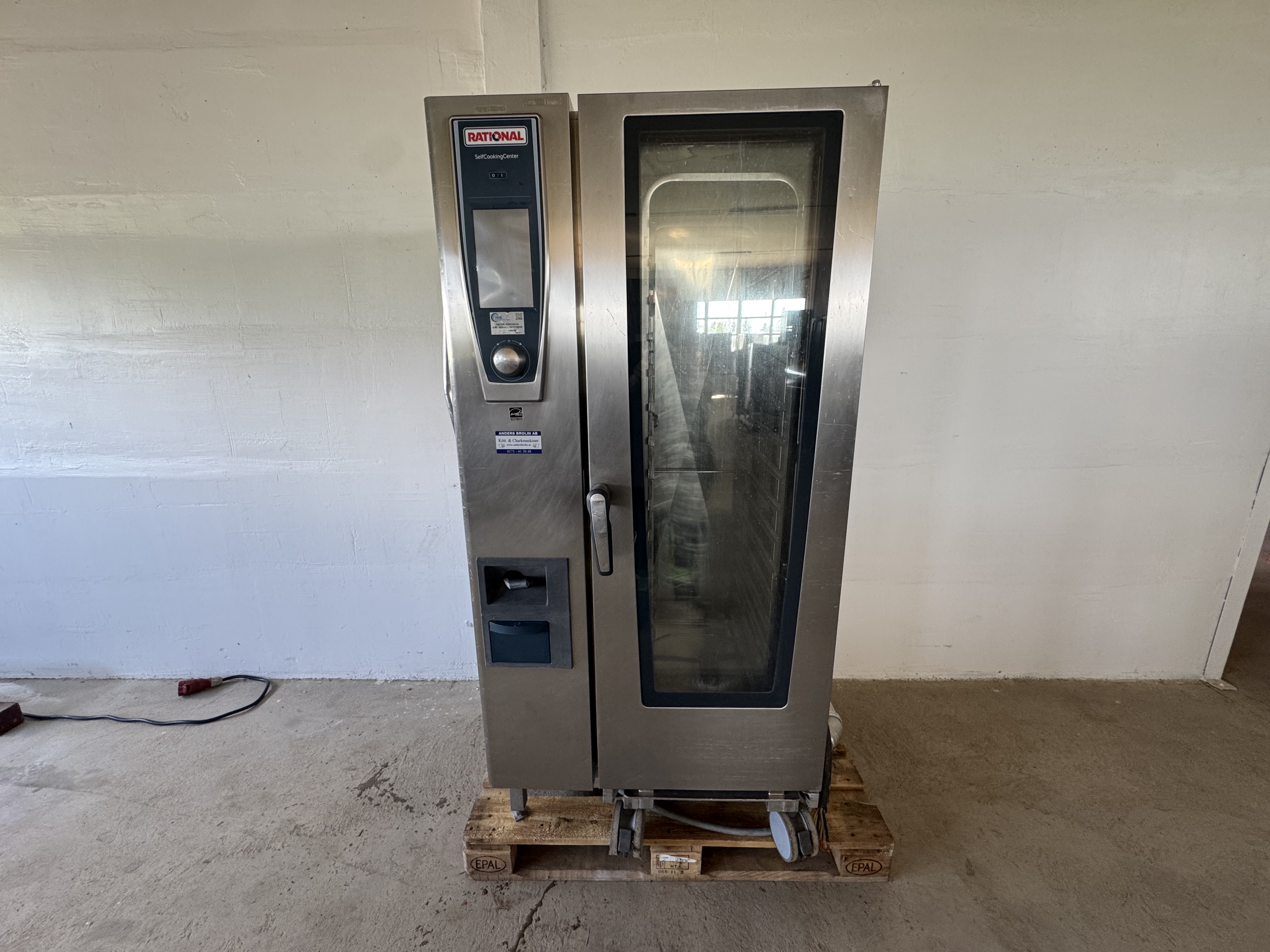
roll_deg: +0.7
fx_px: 514
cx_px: 635
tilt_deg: -12.6
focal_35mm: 14
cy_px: 476
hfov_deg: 102.1
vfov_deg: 85.7
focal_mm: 2.22
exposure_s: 1/99
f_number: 2.2
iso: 160
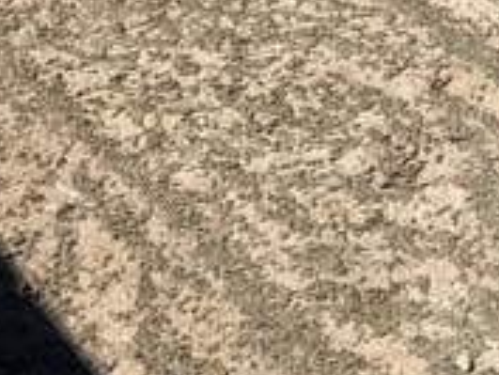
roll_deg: +1.7
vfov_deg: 8.3
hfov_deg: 11.2
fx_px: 2337
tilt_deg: -6.5
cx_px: 947
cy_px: -592
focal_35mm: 162
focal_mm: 4
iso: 20
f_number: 1.8
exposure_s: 1/3205
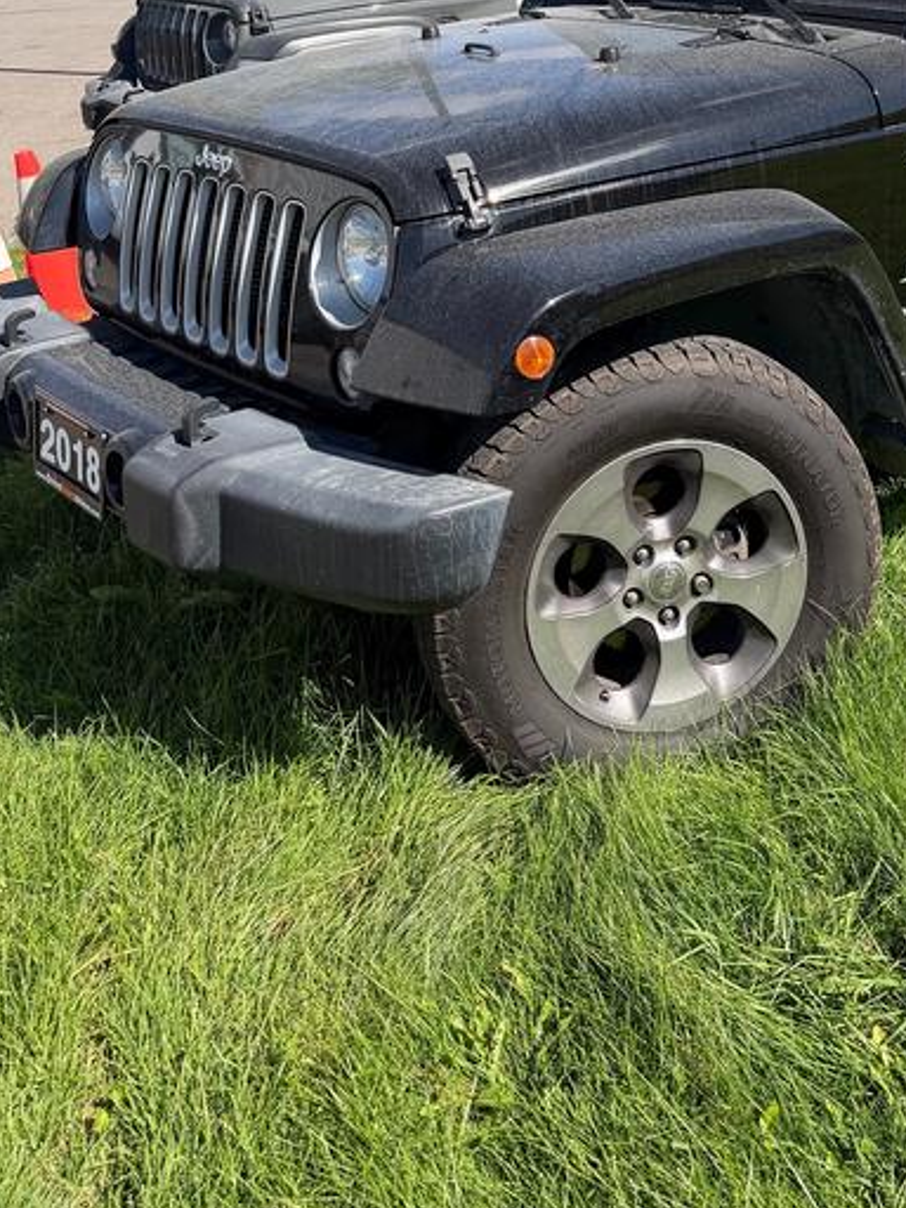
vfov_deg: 39.6
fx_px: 1570
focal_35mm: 45
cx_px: 731
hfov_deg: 31.3
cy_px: 170
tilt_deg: -8.5
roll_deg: +1.0
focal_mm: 6.76
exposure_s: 1/2801
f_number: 1.78
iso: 80
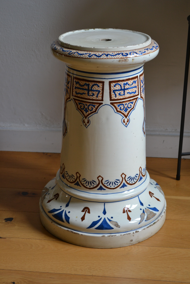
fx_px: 499
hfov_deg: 21.6
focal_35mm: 63
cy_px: 142
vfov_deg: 31.9
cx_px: 95
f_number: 5.3
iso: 400
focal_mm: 42
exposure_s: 1/40
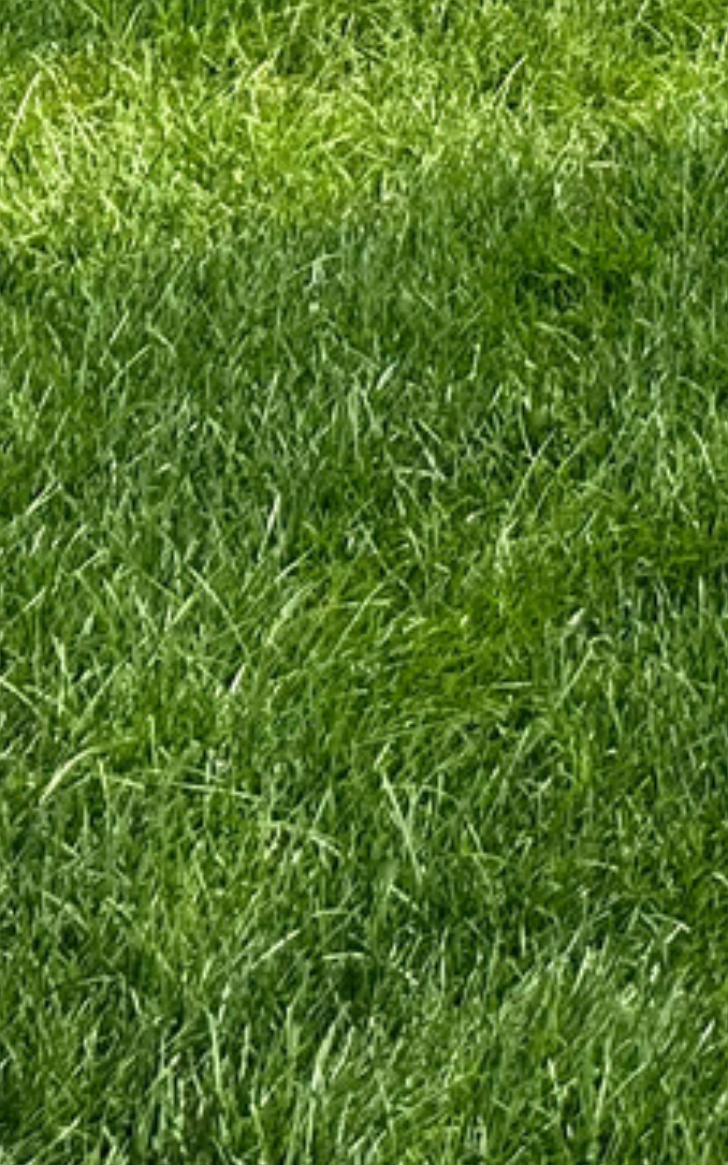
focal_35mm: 144
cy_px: -1149
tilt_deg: -3.9
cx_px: 1537
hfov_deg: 8.5
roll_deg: -1.2
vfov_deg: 12.7
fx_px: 4575
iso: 80
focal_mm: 6.86
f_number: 1.78
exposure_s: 1/3861
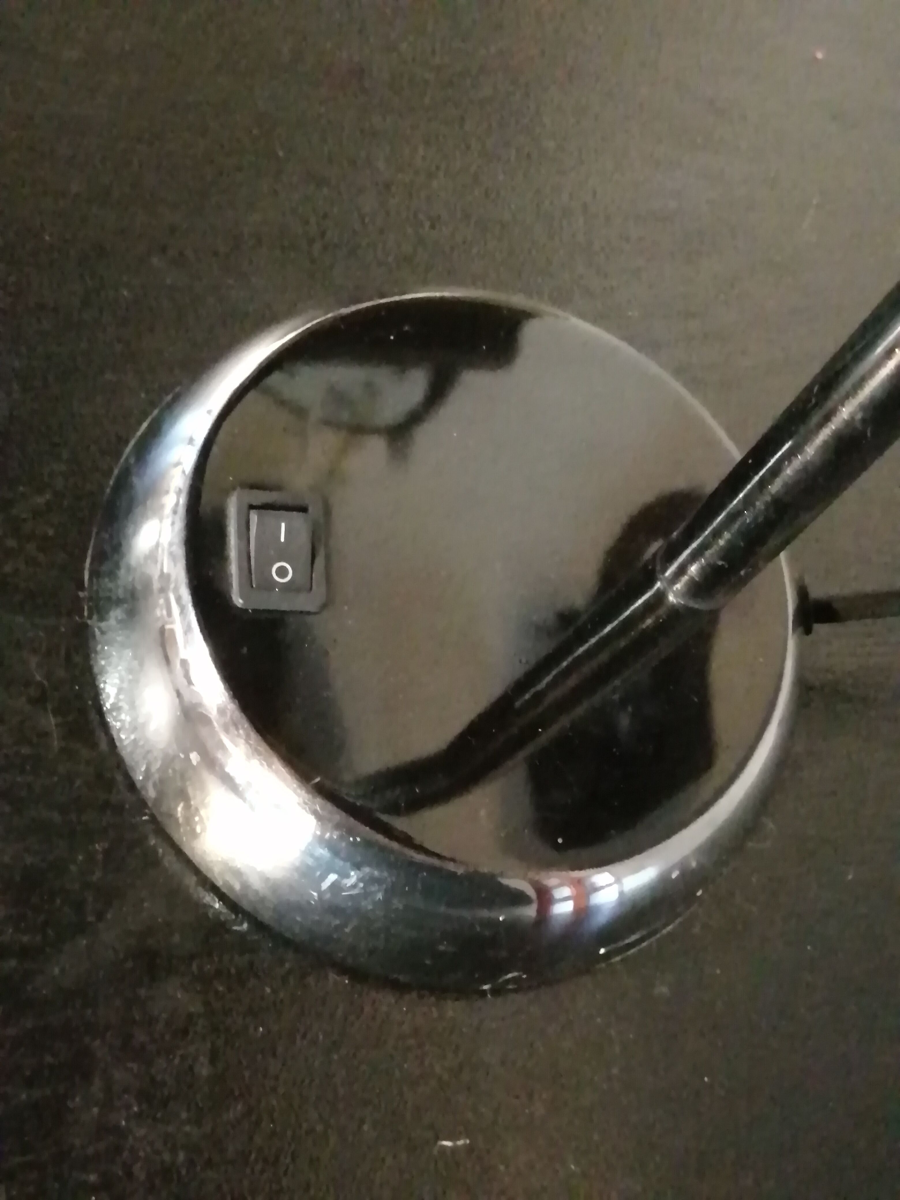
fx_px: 1491
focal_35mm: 43
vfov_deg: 43.9
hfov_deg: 33.6
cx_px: 450
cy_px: 600
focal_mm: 3.46
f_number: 1.8
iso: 2000
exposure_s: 1/12.5
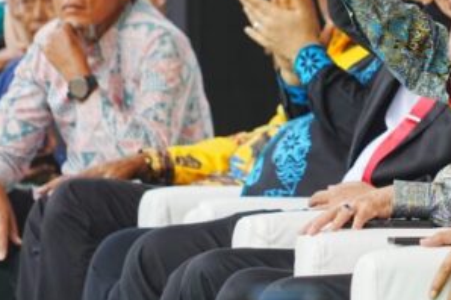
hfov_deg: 3.4
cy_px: 39
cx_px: 565
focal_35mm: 605
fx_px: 7571
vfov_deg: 2.3
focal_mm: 240
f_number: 6.3
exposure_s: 1/125
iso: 200
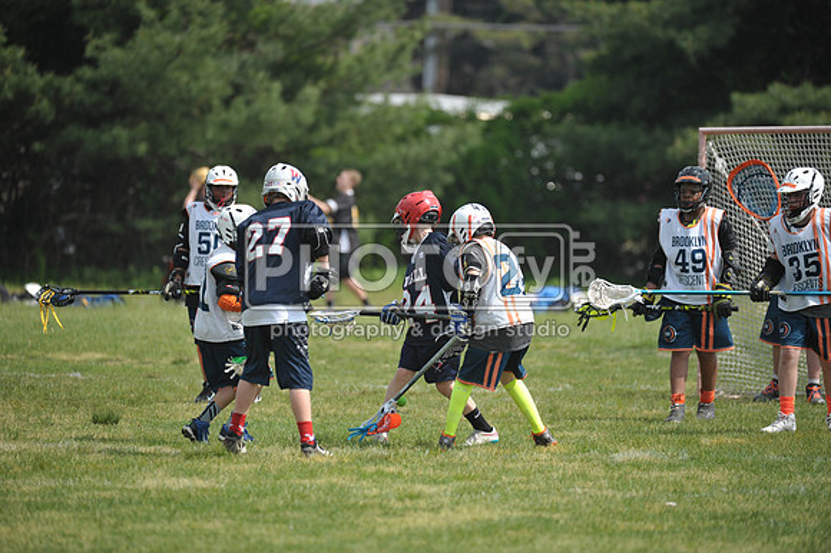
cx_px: 416
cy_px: 276
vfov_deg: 4.6
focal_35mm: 300
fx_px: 6921
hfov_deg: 6.9
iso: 640
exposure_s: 1/3200
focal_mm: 300
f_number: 4
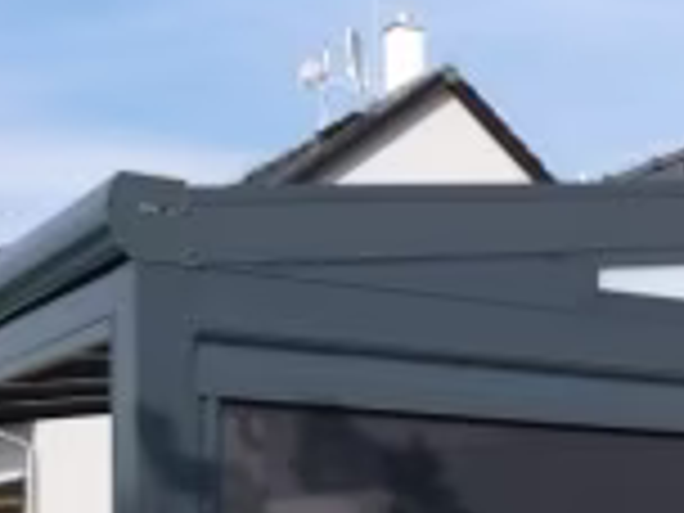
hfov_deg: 23.2
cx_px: 612
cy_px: 693
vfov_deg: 16.8
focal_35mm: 82
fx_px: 1620
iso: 50
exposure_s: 1/865
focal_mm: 3.83
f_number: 2.2
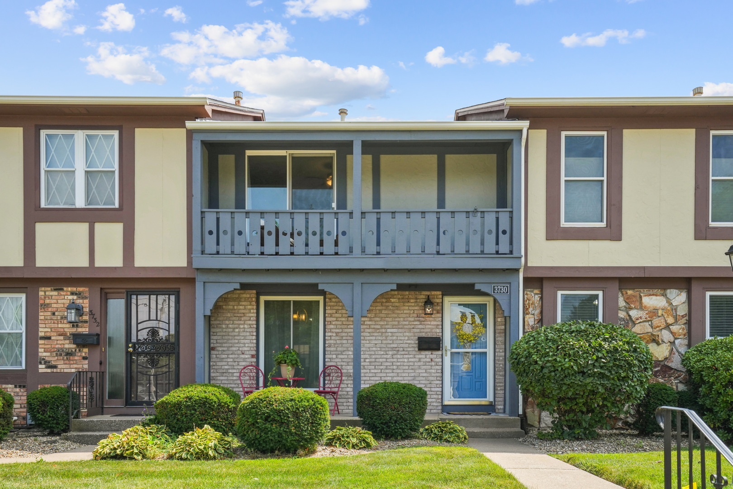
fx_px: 590
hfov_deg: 63.7
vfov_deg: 45.0
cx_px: 366
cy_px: 244
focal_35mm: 29
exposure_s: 1/500
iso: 400
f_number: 8
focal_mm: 29
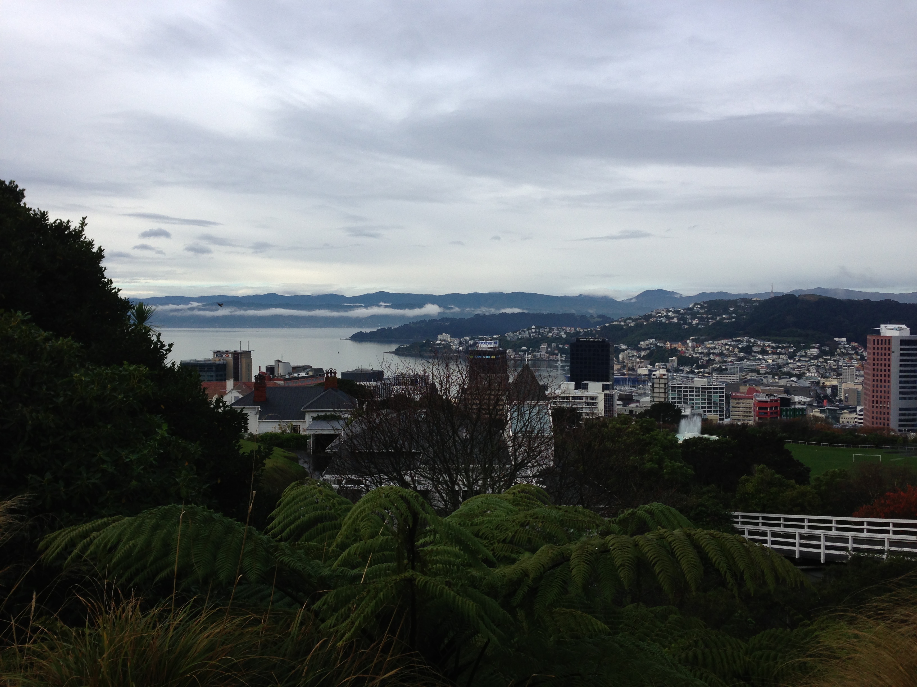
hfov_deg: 55.4
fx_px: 874
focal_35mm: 33
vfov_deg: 42.9
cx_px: 458
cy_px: 344
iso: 50
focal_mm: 4.13
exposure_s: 1/955
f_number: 2.4
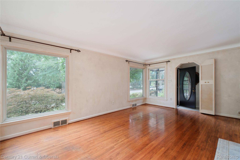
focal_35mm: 15
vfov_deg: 77.3
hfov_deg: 100.4
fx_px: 100
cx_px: 120
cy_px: 80
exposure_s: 1/125
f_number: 7.1
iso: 640
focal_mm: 10
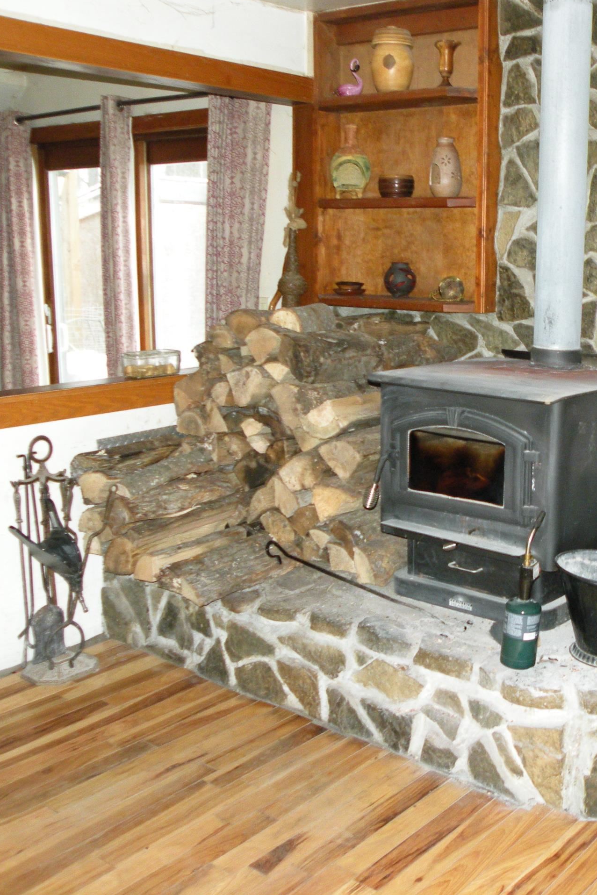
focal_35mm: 38
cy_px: 442
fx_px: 945
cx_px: 475
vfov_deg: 50.7
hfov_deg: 34.0
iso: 171
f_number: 2.8
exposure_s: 1/60
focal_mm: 4.7
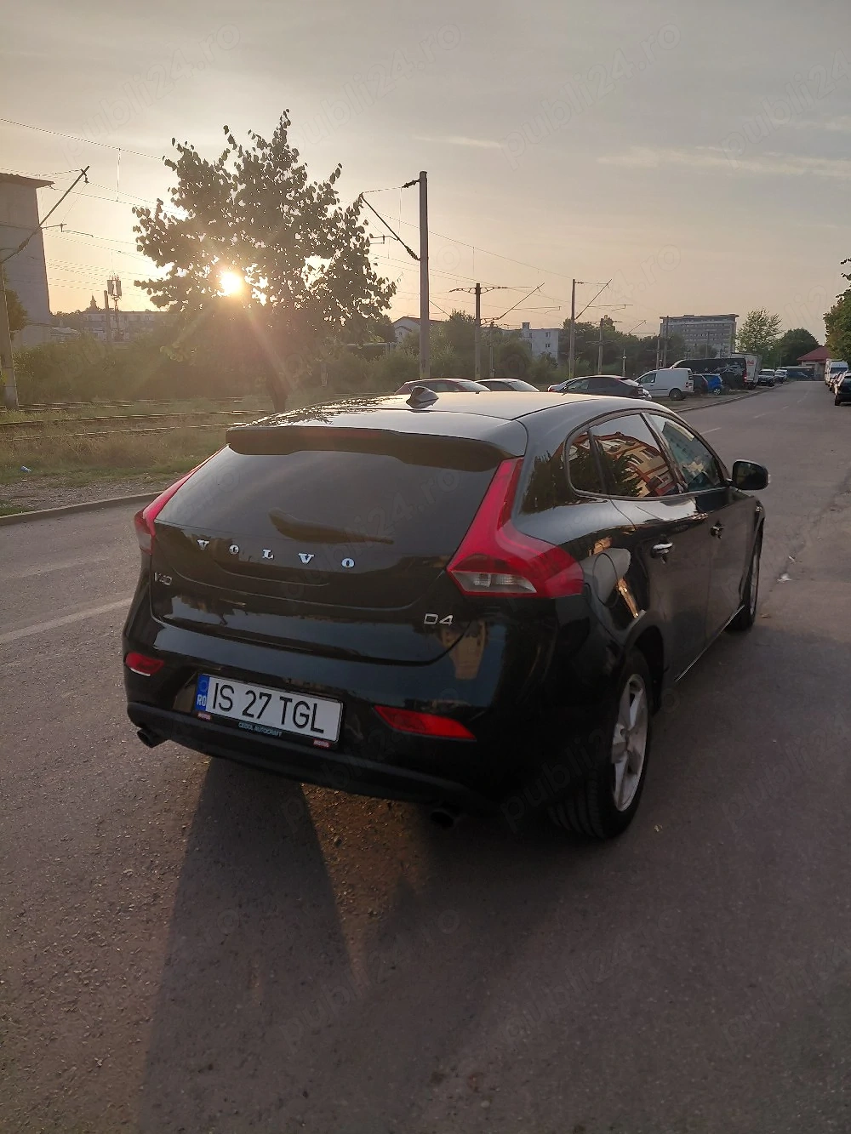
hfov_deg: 54.9
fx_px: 819
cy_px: 567
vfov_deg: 69.4
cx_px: 426
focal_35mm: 25
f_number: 1.8
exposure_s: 1/1429
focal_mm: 4.69
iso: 50
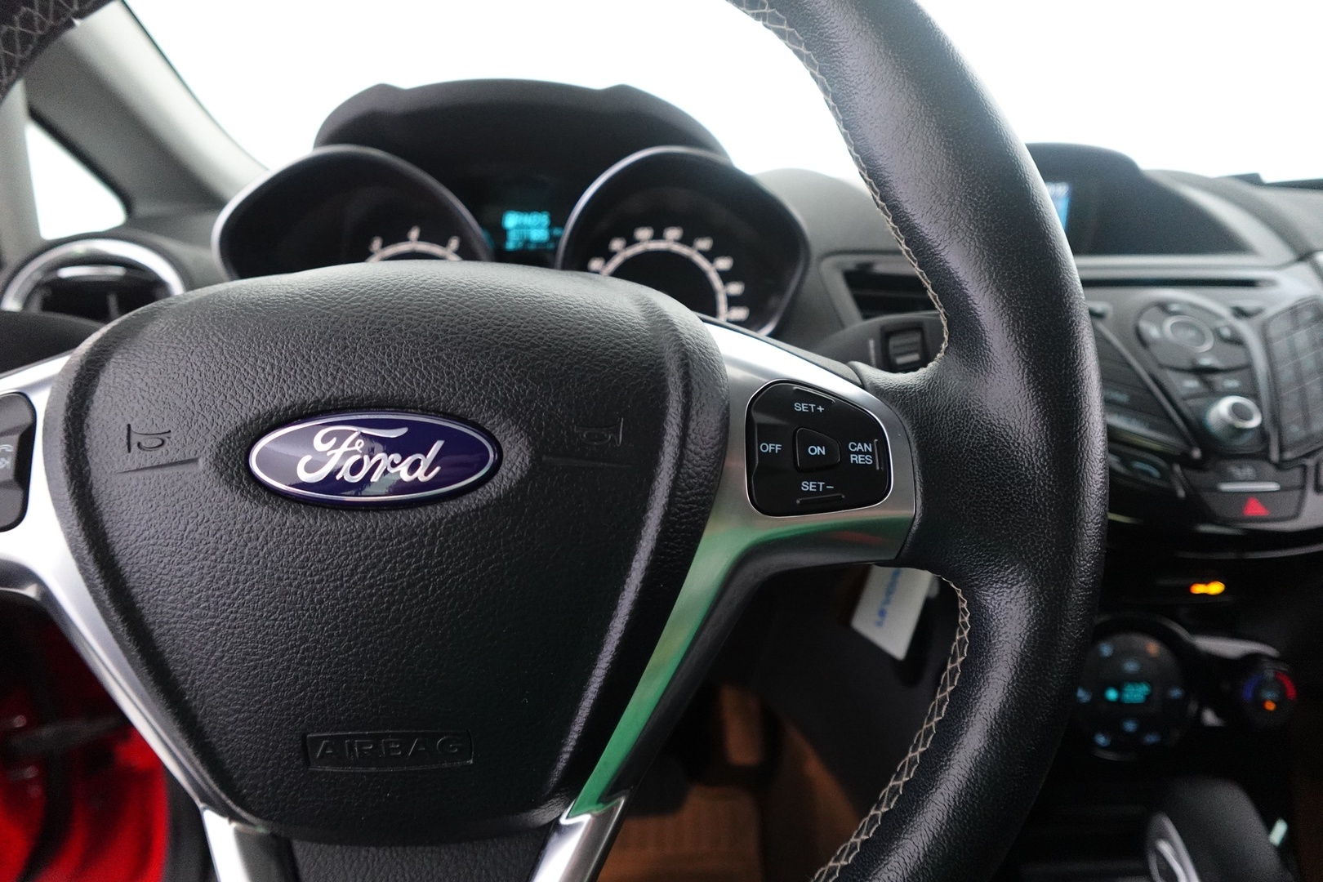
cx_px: 662
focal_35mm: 20
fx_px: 735
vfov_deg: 61.9
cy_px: 441
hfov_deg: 84.0
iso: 2000
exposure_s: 1/80
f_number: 2
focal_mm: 7.6
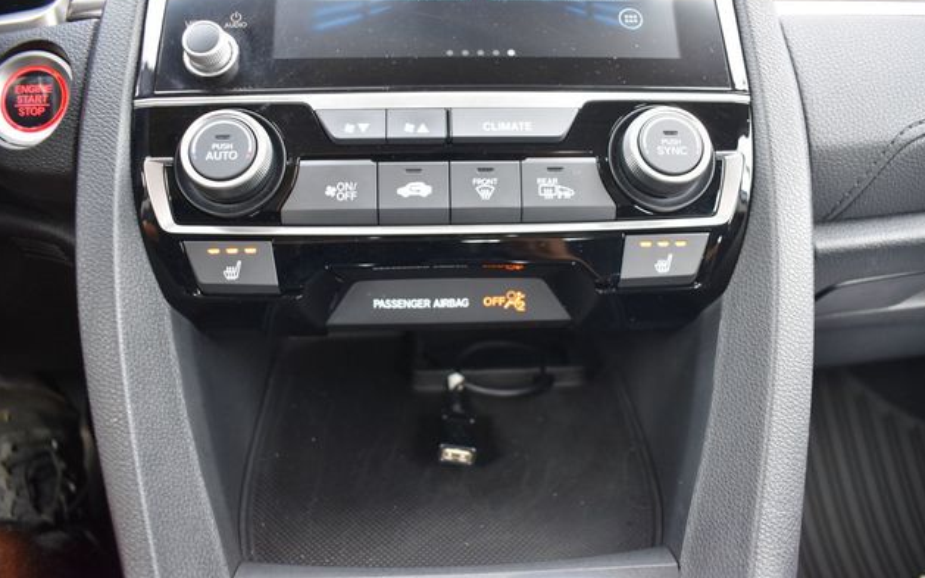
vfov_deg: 44.5
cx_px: 465
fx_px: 706
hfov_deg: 66.5
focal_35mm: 28
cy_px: 268
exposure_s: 1/160
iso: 800
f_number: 3.5
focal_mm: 18
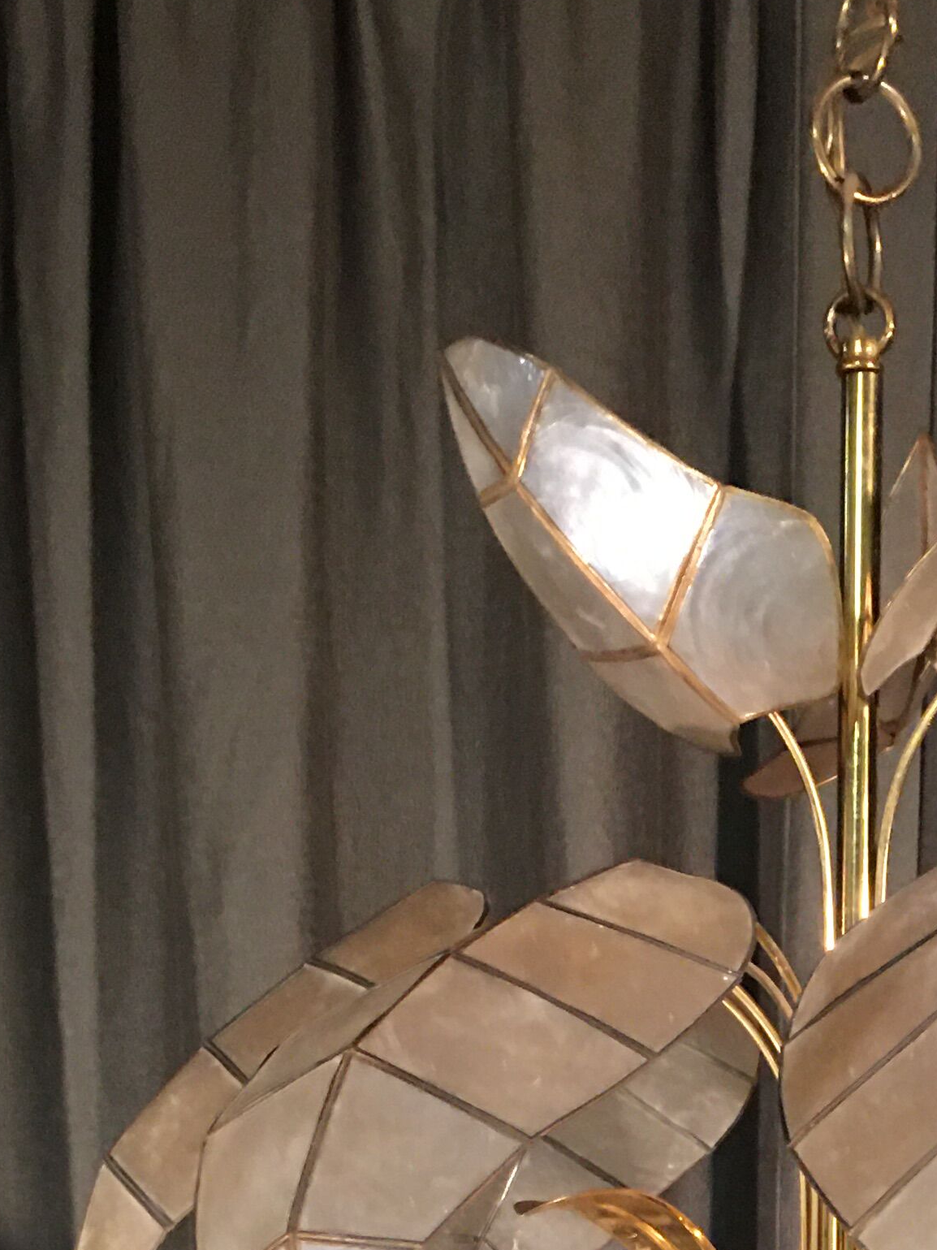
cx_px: 881
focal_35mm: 76
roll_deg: -1.3
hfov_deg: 19.0
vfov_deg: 23.3
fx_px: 2743
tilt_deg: -6.0
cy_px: 1535
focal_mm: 4.15
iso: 125
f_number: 2.2
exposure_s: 1/8
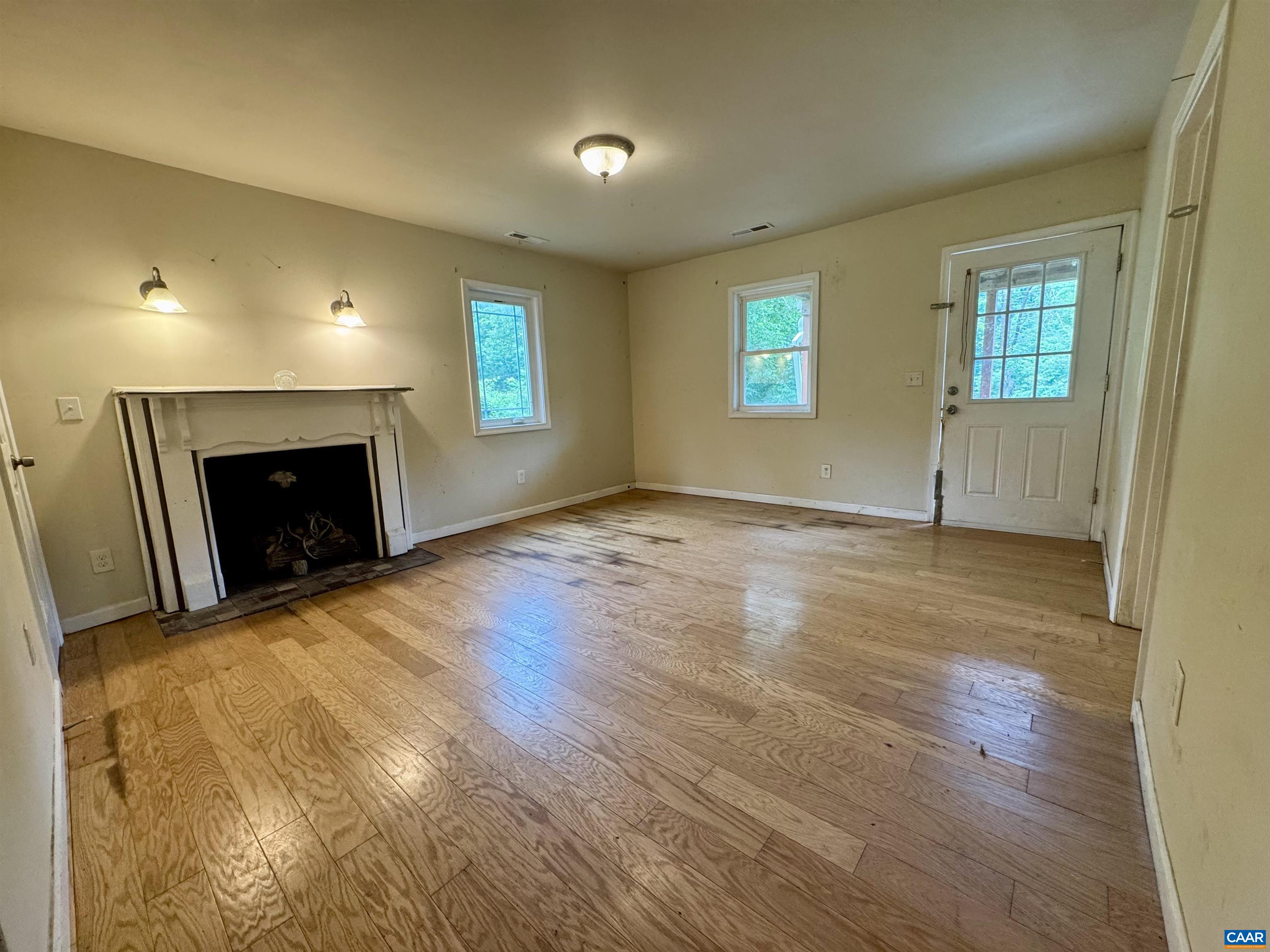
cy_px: 476
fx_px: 514
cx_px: 635
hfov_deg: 102.1
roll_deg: +2.6
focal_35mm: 14
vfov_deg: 85.7
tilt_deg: -10.1
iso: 200
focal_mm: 2.22
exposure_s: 1/120
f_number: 2.2
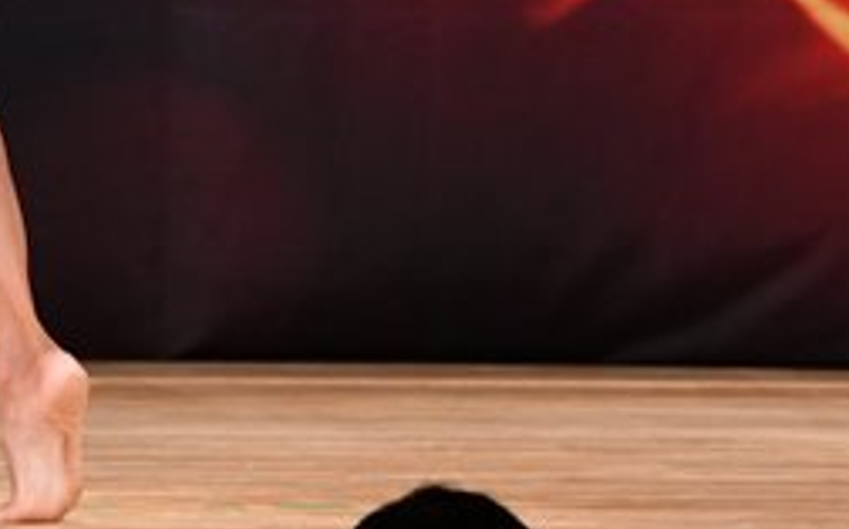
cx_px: -86
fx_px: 16321
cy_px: -232
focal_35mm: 706
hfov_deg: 3.0
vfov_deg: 1.9
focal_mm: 150
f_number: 5.6
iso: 3200
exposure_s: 1/400
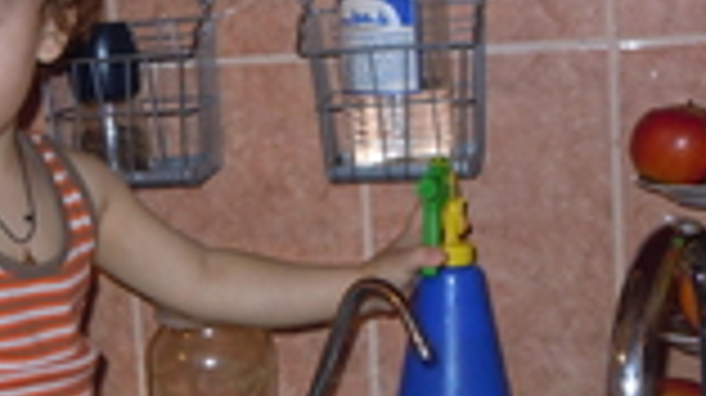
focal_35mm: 94
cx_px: 220
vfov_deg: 12.8
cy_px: 216
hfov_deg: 22.6
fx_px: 1758
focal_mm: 5.4
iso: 200
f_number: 3.5
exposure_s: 1/30
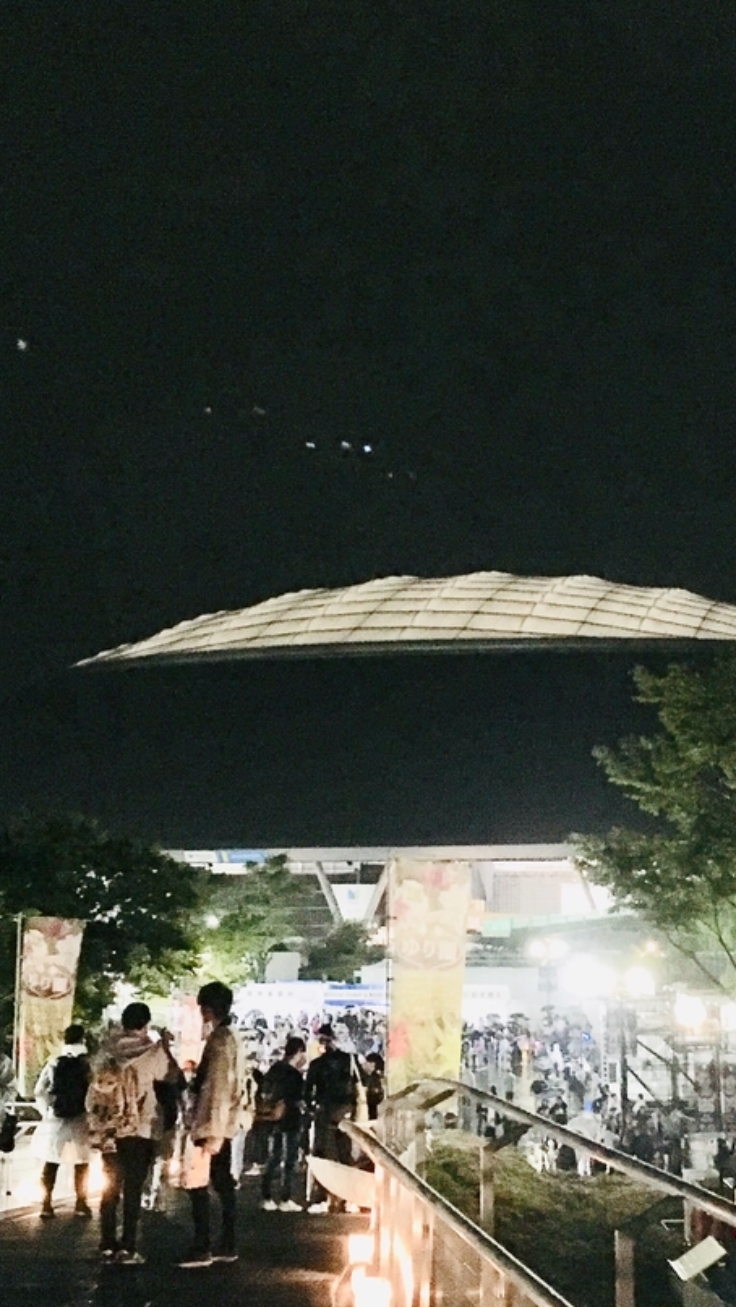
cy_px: 695
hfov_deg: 25.3
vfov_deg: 43.7
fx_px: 1630
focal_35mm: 47
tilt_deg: +7.1
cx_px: 481
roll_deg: -1.7
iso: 320
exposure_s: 1/15
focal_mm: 4.15
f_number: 2.2
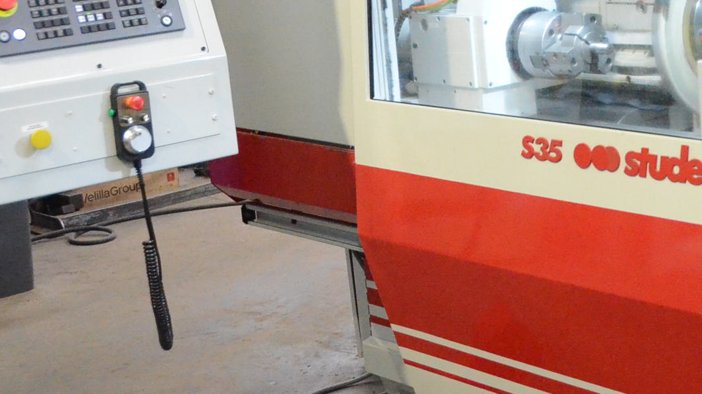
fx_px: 1358
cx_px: 688
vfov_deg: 16.4
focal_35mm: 73
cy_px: 79
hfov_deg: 27.4
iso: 6400
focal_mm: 20
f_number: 3.5
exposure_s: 1/800
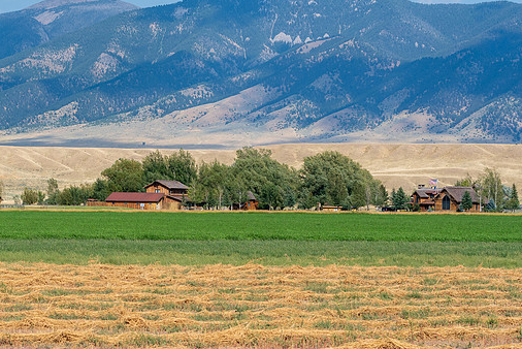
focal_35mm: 140
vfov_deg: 9.8
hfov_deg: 14.6
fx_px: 2031
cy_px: 209
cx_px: 187
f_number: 8
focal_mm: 70
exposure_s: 1/1000
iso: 280
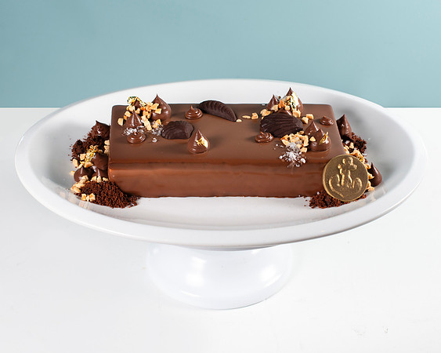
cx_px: 224
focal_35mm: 65
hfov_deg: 29.1
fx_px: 849
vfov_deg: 23.5
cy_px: 176
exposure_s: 1/200
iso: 200
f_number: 5.6
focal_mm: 50
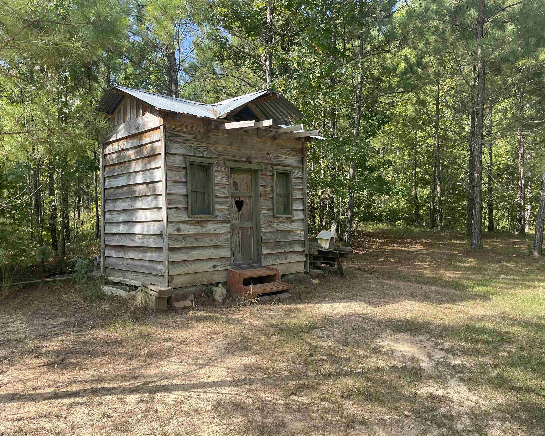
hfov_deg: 62.2
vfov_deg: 51.5
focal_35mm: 28
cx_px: 257
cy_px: 223
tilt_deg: -1.5
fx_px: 452
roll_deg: +0.5
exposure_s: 1/938
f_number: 1.6
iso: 32
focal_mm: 5.1
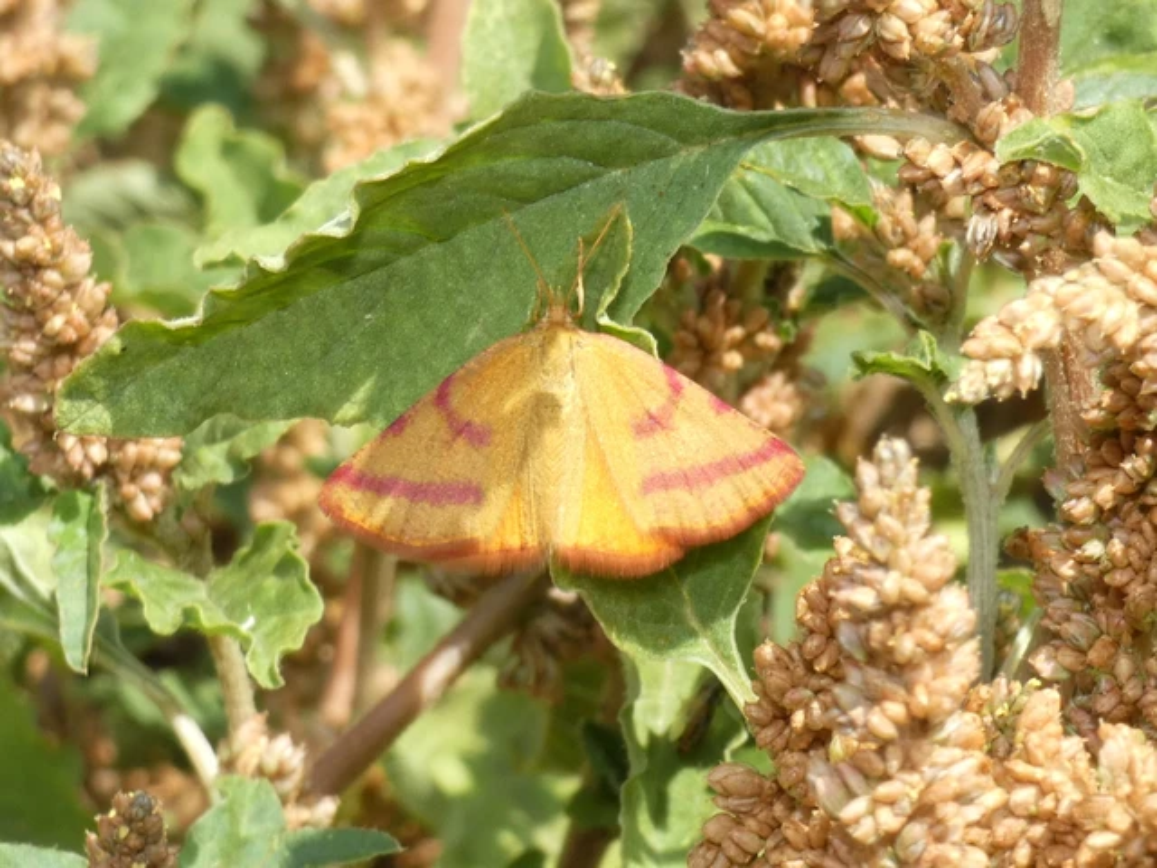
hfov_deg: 15.8
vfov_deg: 11.9
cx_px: 578
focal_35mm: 125
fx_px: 4178
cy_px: 434
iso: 80
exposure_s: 1/50
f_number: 7.1
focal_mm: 22.4
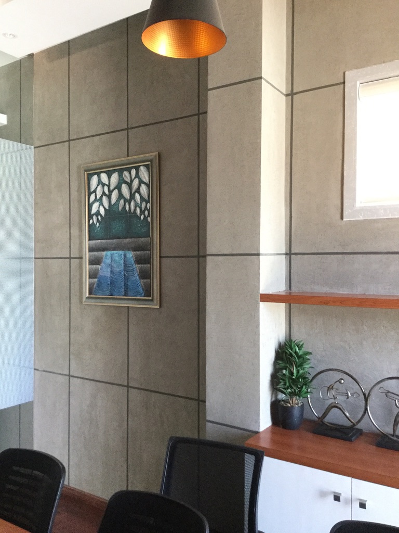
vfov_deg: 58.4
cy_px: 266
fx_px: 476
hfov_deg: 45.4
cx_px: 200
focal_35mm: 31
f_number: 2.4
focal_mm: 3.3
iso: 160
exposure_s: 1/33
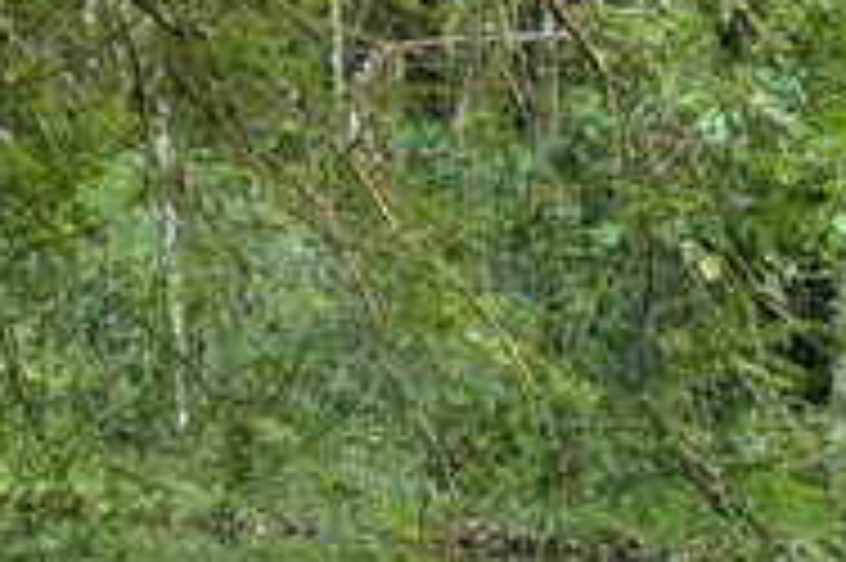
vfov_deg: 10.4
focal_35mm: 131
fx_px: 3076
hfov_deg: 15.7
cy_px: 497
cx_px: 392
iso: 1600
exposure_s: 1/800
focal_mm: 24
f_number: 8
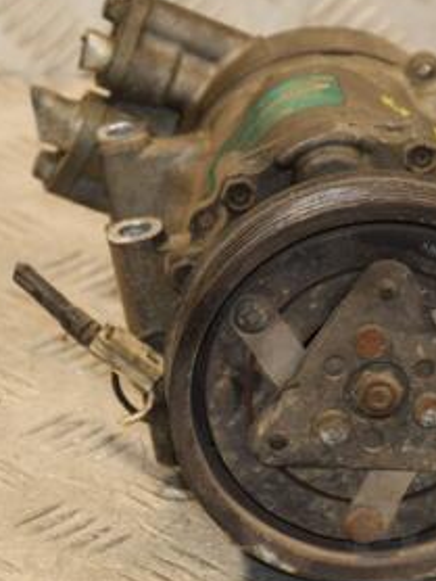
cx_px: 315
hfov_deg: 6.4
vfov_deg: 8.5
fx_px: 3908
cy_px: 257
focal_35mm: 233
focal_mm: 75
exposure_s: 1/160
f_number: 5.3
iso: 800
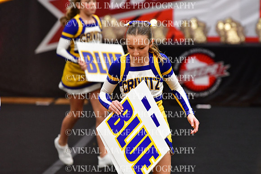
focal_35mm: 300
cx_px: 130
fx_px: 2175
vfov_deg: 4.6
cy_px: 87
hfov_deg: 6.9
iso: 4000
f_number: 3.5
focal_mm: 200
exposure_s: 1/500
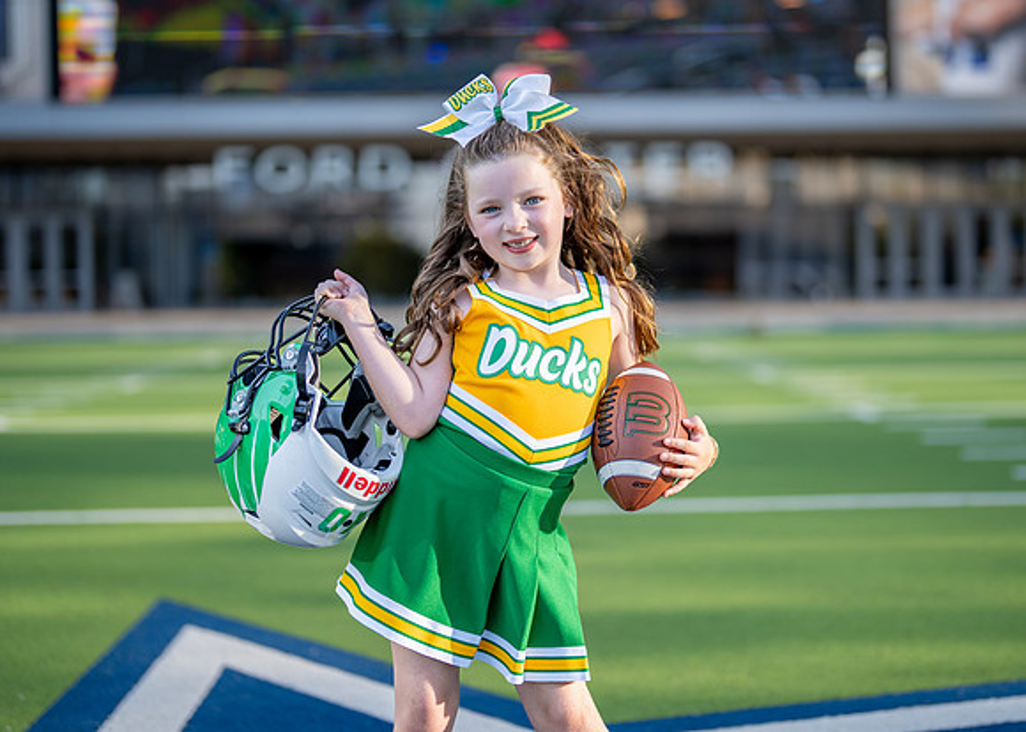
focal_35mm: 63
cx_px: 569
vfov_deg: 22.5
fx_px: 1843
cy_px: 330
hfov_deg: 31.1
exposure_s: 1/3200
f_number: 1.2
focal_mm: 50
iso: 100
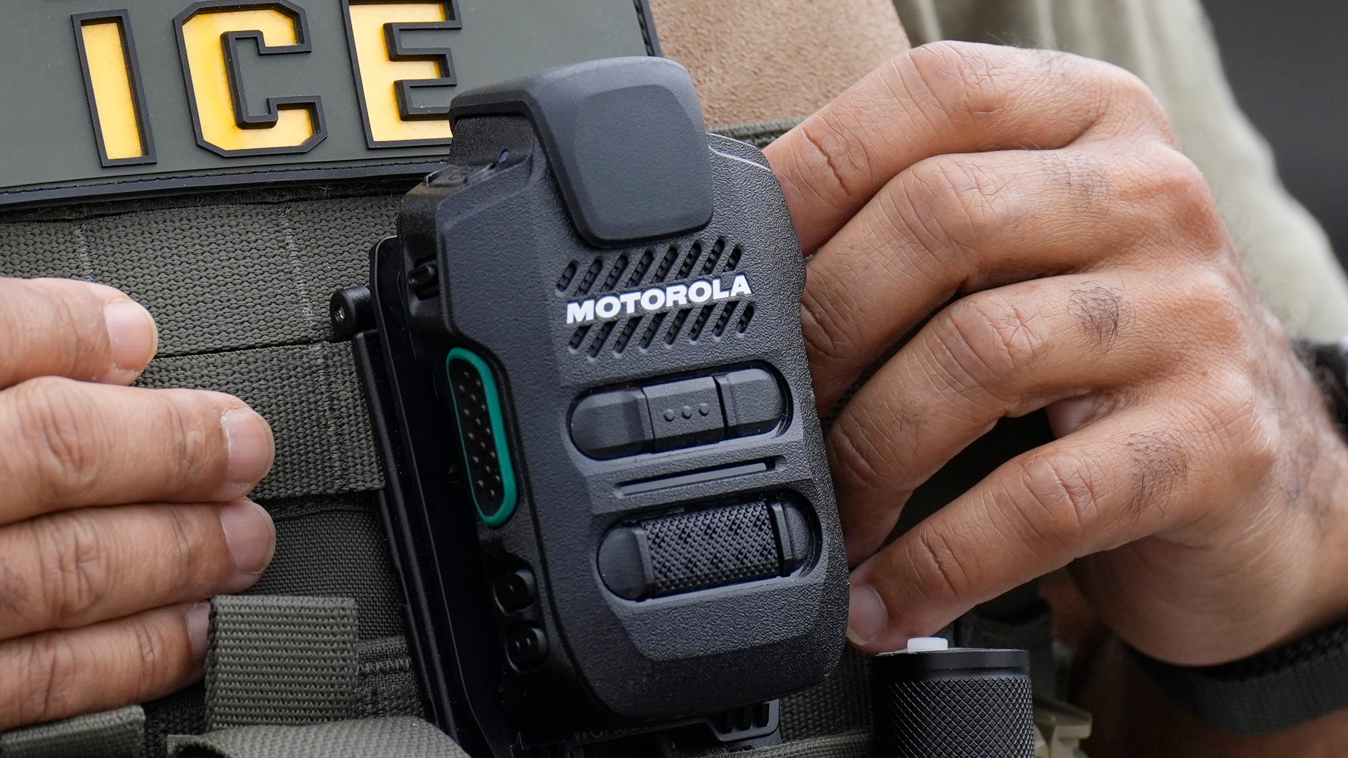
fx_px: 23591
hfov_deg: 3.3
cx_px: -198
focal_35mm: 660
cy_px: -284
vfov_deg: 1.8
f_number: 4
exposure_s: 1/1000
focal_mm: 200
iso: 400
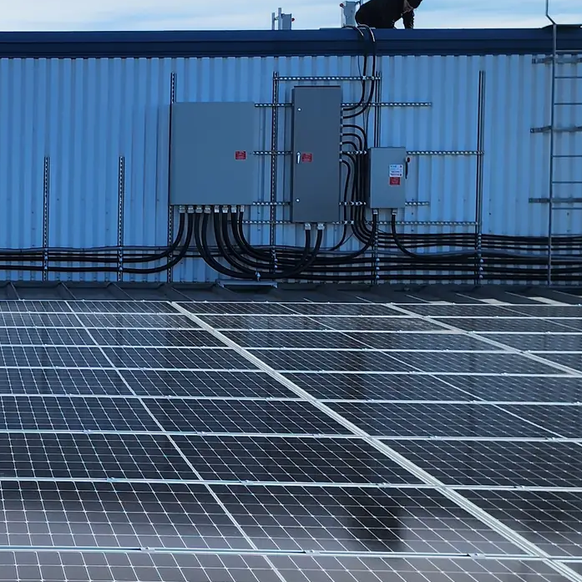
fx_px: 1332
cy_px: 254
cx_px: -87
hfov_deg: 22.9
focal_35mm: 70
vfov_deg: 24.6
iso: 12
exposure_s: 1/1252
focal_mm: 6.4
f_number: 1.8
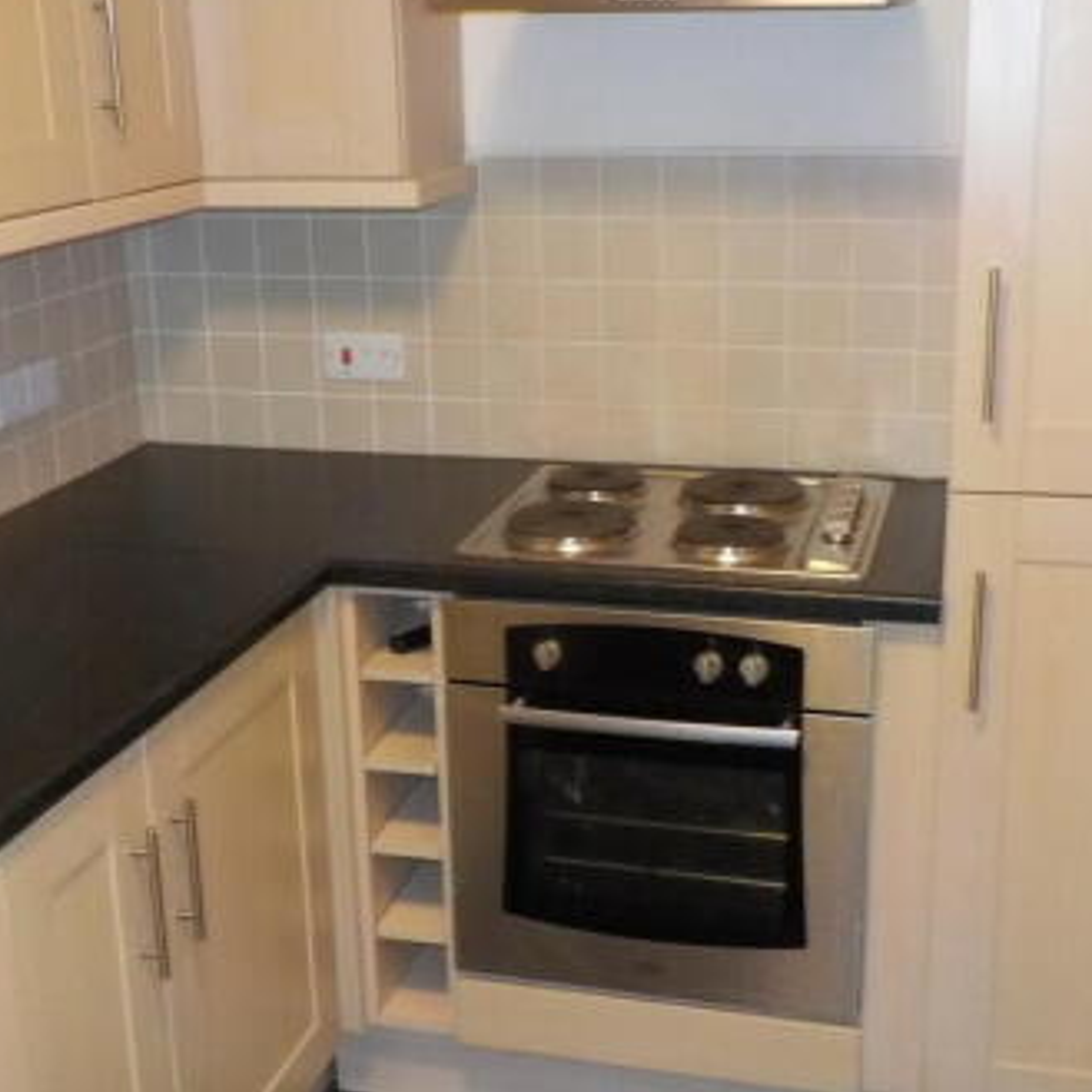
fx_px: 1677
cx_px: 556
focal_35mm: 47
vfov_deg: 36.1
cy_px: 519
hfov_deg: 36.1
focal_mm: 4.1
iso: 500
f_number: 3.3
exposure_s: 1/15
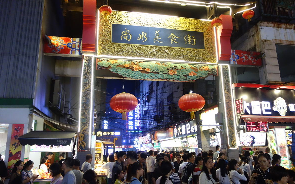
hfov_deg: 64.6
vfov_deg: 43.1
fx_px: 233
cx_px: 149
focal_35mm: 29
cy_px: 92
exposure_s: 1/250
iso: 1250
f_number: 1.8
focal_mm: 10.4
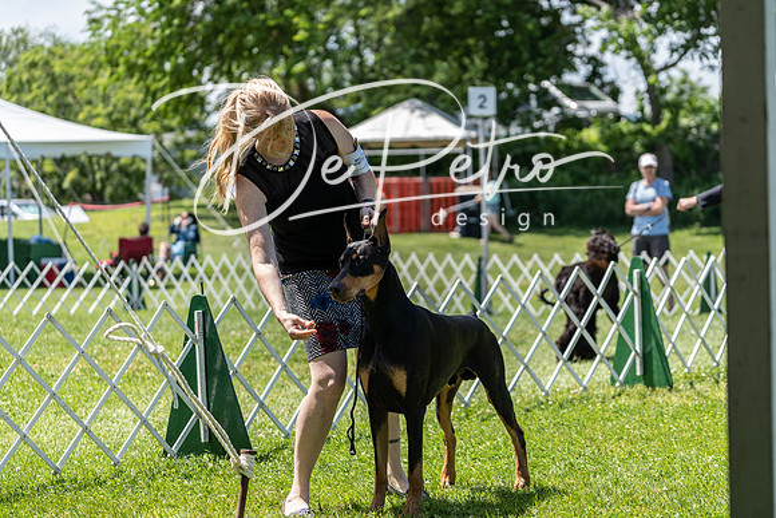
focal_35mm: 104
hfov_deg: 19.6
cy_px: 259
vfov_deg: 13.2
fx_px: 2242
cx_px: 388
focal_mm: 104
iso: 400
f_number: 4
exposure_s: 1/1250
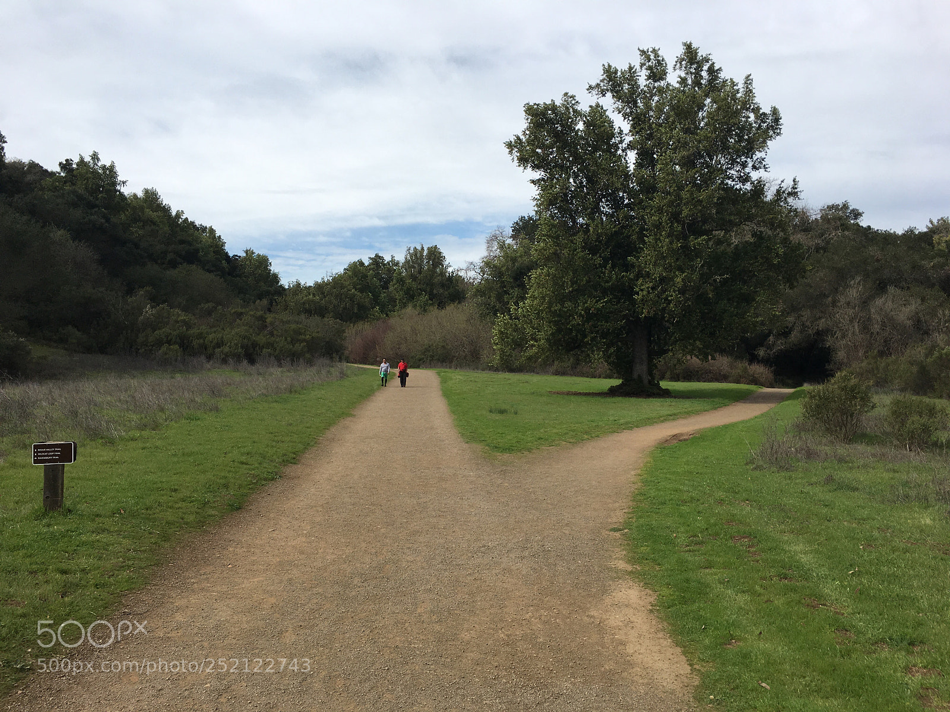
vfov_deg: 48.2
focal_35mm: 29
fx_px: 796
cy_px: 356
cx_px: 475
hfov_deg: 61.7
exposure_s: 1/1972
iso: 25
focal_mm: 4.15
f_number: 2.2
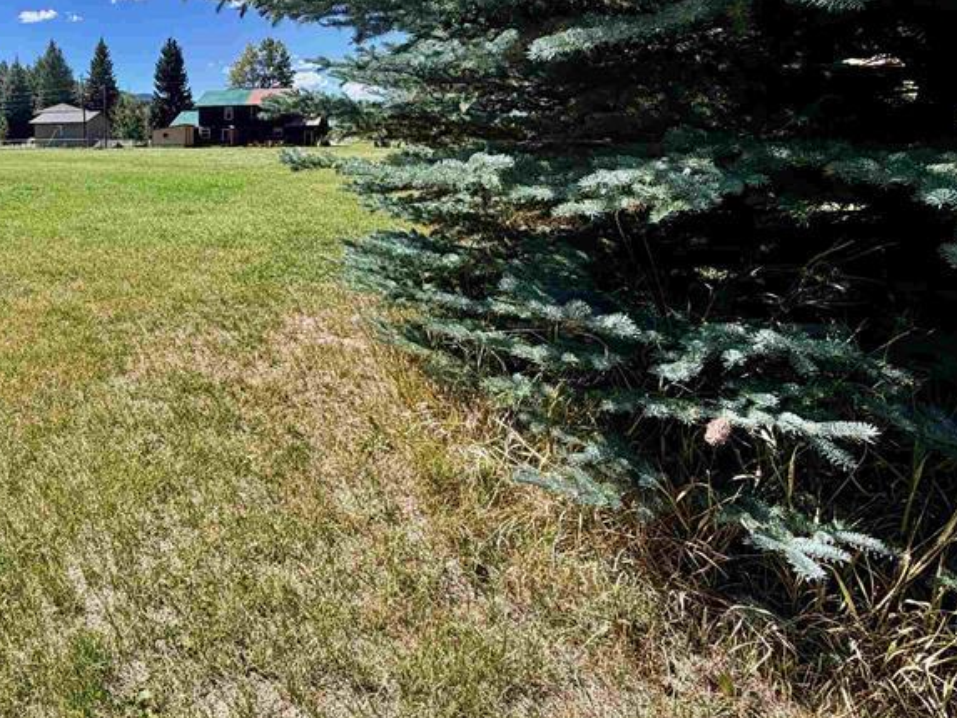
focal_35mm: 25
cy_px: 237
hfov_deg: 61.2
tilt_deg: -7.9
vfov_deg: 53.8
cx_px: 139
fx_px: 691
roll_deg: +0.8
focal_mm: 2.22
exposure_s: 1/770
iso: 40
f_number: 2.2
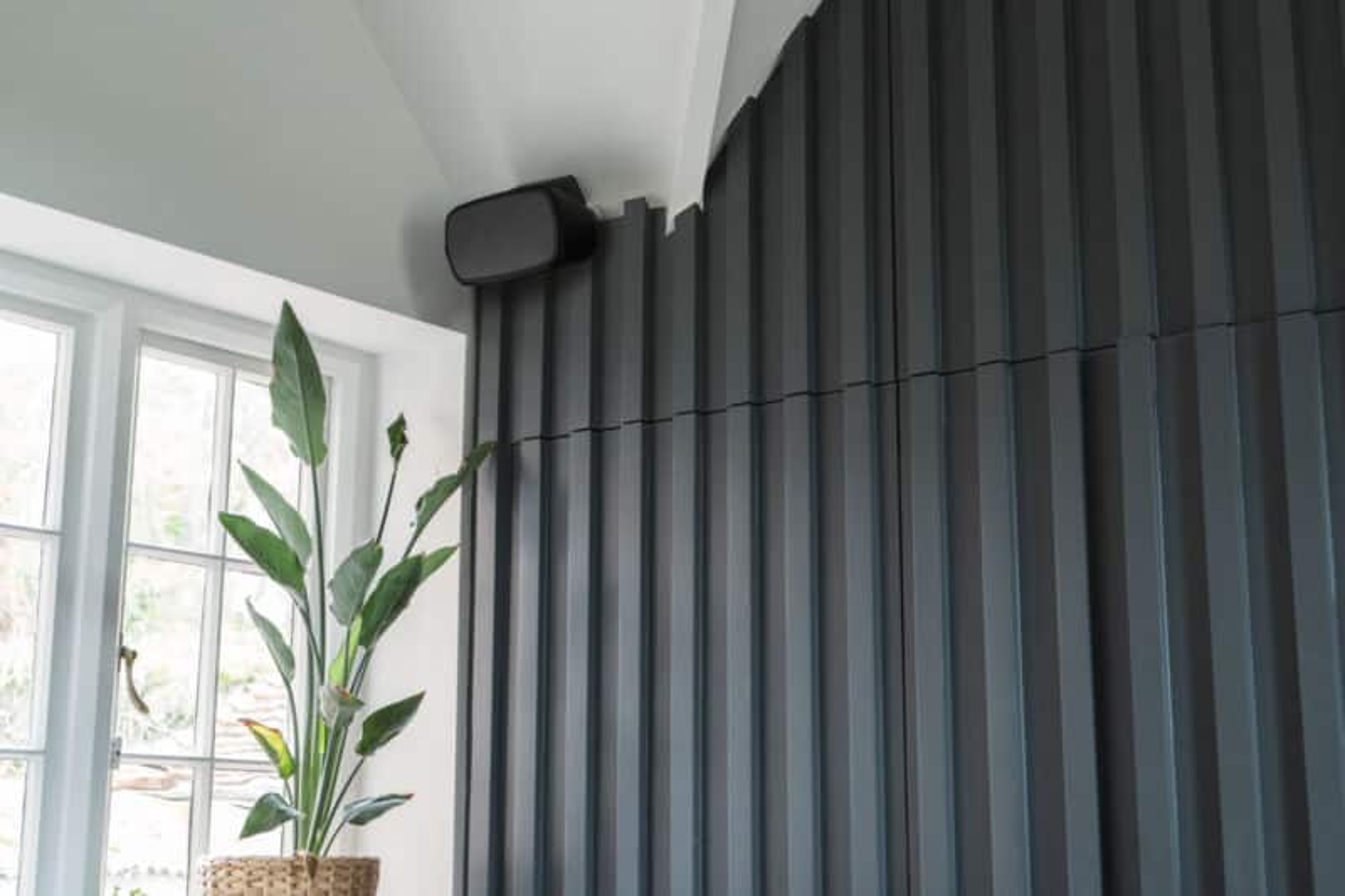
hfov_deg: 39.6
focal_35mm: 50
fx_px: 1868
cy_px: 448
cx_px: 672
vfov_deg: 27.0
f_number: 4.5
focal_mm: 50
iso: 2000
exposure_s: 1/160
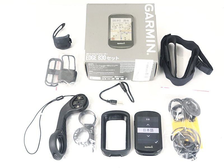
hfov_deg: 36.8
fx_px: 336
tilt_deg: -63.5
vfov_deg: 28.0
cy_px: 84
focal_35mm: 52
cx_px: 112
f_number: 2.4
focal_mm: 6
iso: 125
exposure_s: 1/25
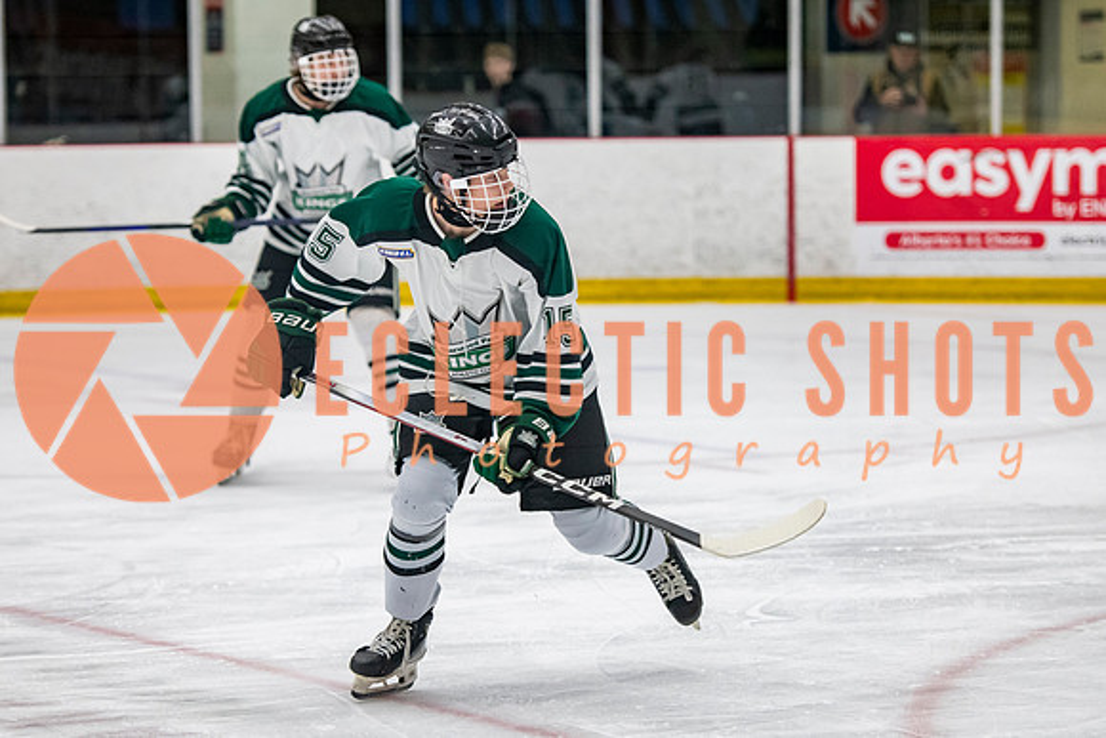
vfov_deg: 8.9
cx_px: 524
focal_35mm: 155
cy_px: 342
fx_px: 4750
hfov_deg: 13.3
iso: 2000
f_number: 3.2
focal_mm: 112
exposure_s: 1/640
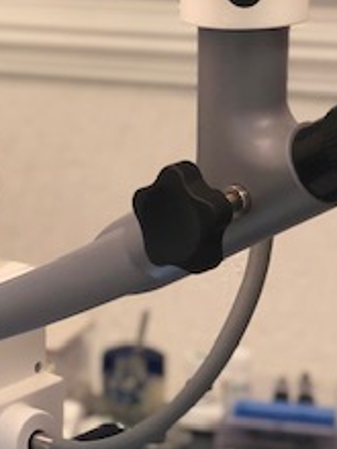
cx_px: -94
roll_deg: +1.1
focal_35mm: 151
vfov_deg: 13.0
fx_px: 1960
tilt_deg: -17.7
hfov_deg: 9.7
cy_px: 341
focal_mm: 6
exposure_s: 1/50
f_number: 2.4
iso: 50
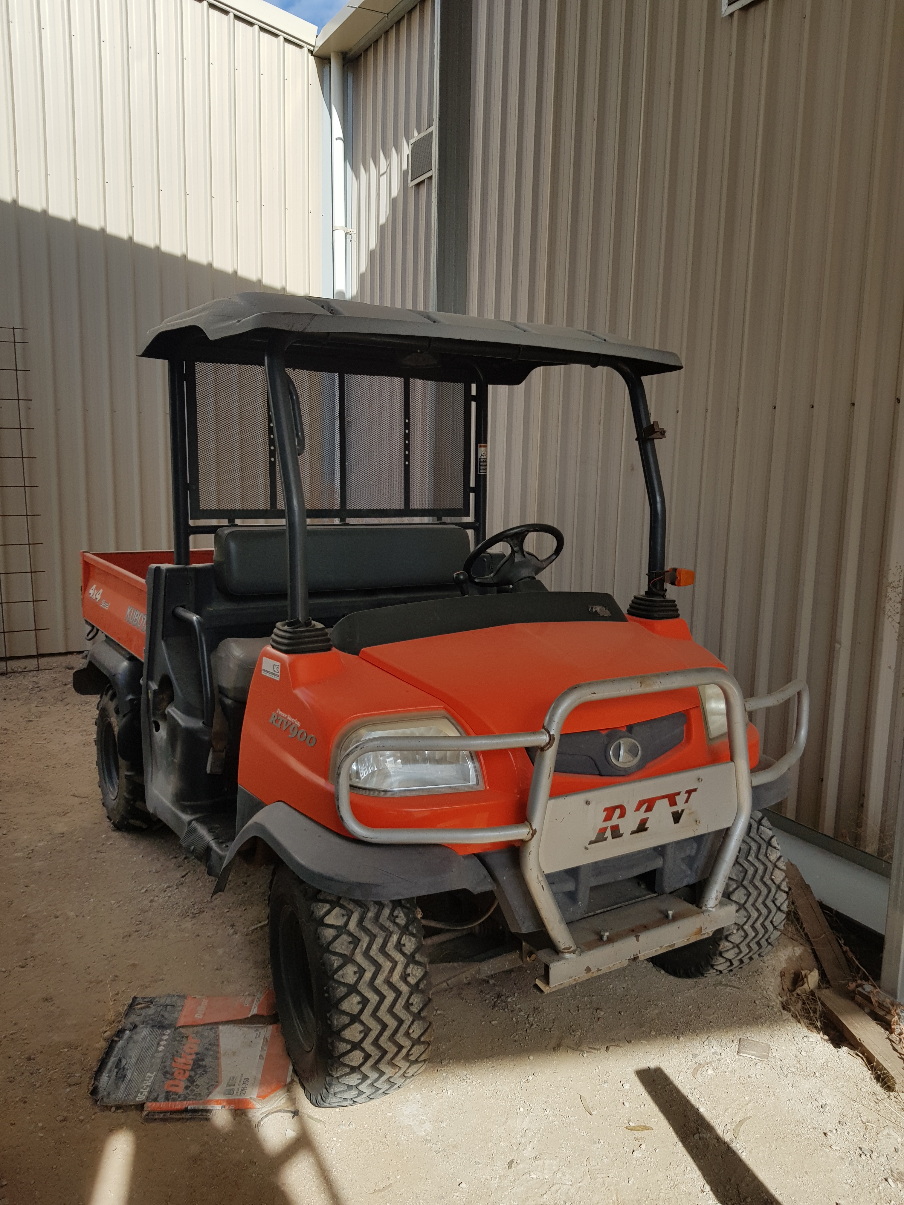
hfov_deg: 53.1
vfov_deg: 67.3
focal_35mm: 26
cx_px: 452
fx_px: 905
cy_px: 602
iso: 40
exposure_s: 1/1748
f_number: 1.7
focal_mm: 4.2
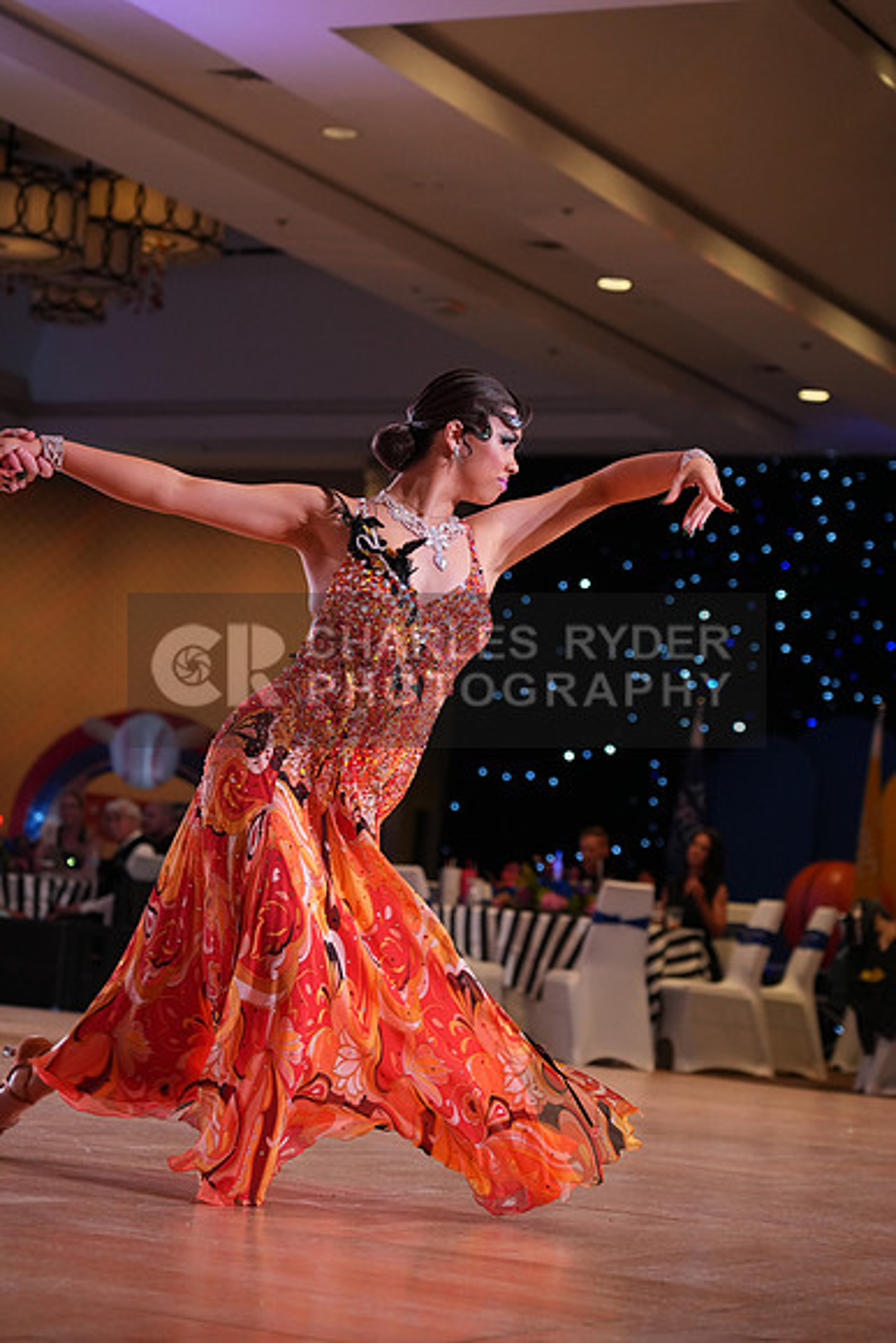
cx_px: 448
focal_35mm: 79
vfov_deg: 25.7
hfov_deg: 17.3
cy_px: 672
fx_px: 2947
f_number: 4
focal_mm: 79
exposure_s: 1/400
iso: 2000
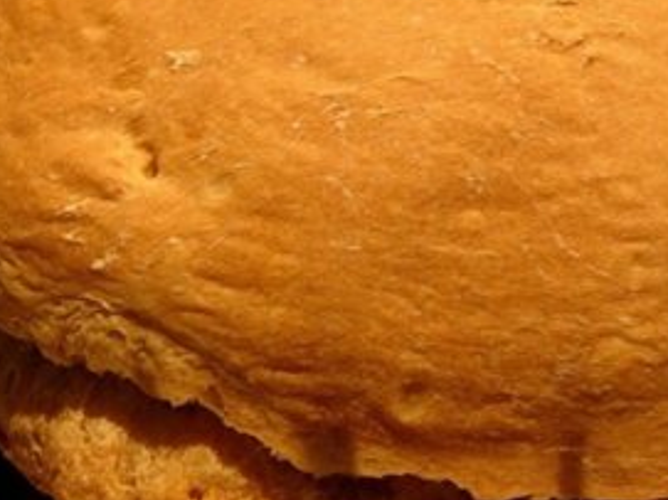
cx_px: 540
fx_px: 1640
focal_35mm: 85
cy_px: 158
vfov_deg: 17.3
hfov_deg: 22.7
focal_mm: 7.5
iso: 50
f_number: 3
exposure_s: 1/20.1
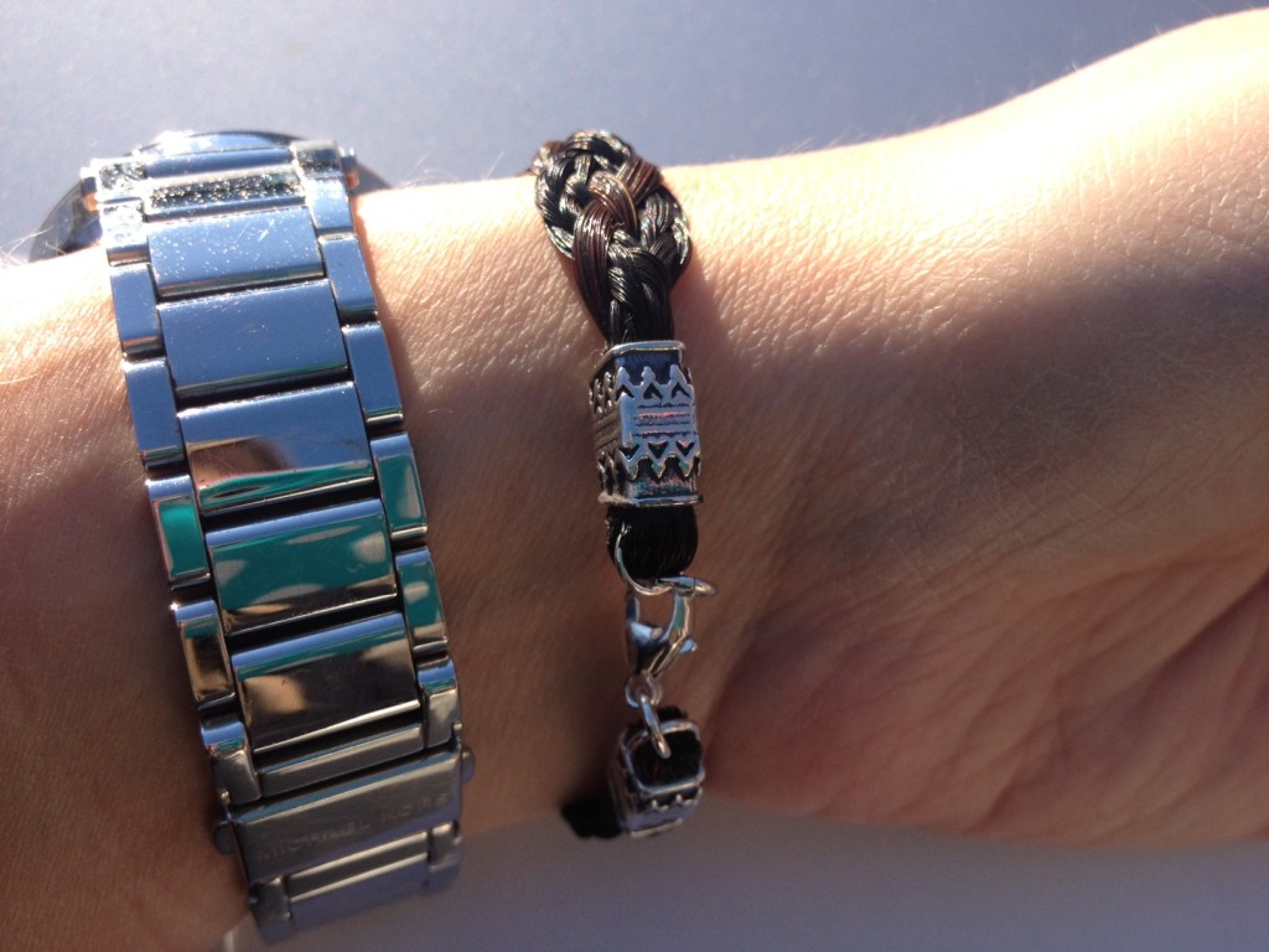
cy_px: 476
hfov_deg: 52.6
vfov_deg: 40.7
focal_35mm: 35
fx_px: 1283
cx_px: 634
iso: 50
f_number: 2.4
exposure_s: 1/627
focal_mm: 4.28
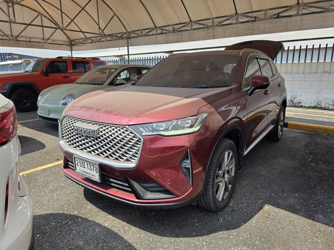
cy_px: 125
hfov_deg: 73.9
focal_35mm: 23
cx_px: 167
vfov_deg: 58.9
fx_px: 222
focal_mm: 6.3
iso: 80
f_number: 1.7
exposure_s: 1/3559
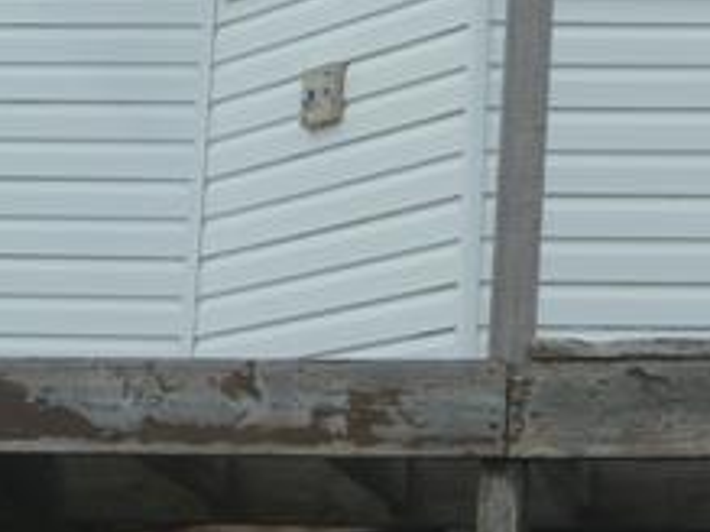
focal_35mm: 164
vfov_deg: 8.9
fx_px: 3362
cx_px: 765
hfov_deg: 11.9
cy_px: -169
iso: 80
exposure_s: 1/200
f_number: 5.6
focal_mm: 6.3
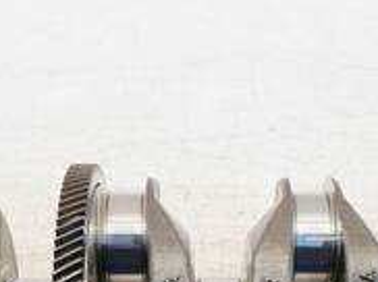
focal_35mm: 74
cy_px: 352
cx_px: 231
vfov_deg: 18.6
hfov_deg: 26.3
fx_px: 807
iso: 200
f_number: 3.7
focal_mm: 14
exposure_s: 1/60
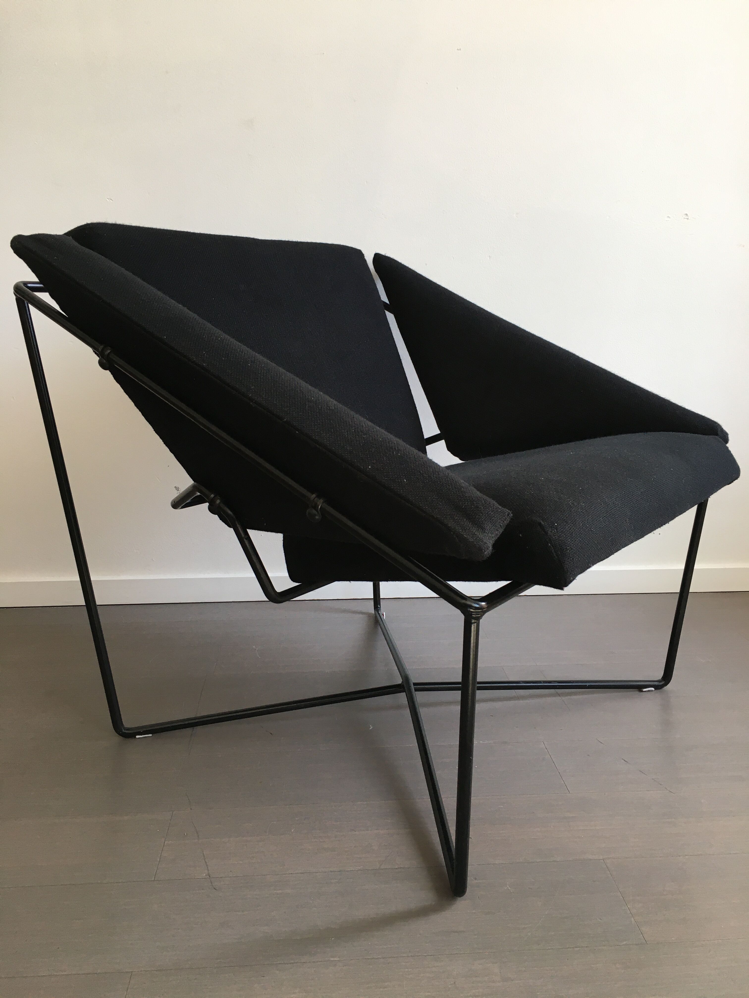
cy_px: 499
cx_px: 374
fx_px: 837
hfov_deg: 48.2
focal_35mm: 29
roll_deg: -0.9
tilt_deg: -13.7
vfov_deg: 61.7
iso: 25
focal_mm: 4.15
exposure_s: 1/33
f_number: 2.2
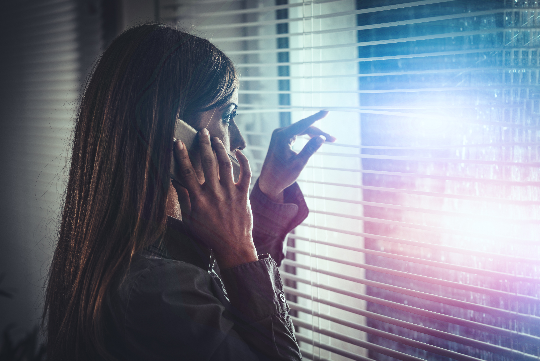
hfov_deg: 23.9
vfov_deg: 16.1
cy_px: 180
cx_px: 270
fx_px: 1275
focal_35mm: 85
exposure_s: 1/125
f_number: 4
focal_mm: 85
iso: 100
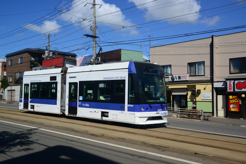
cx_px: 123
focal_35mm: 40
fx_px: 273
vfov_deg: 33.4
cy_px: 82
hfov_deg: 48.4
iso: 250
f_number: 18
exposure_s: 1/250
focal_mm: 40
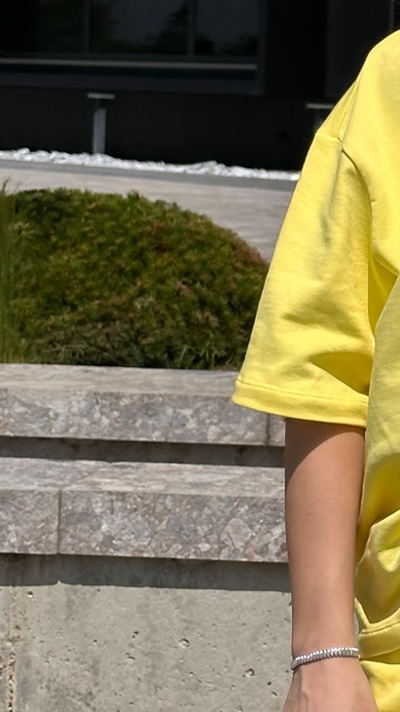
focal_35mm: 143
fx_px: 2697
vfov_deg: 15.0
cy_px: 260
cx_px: 522
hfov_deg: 8.4
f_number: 1.78
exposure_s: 1/12048
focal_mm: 6.86
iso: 64
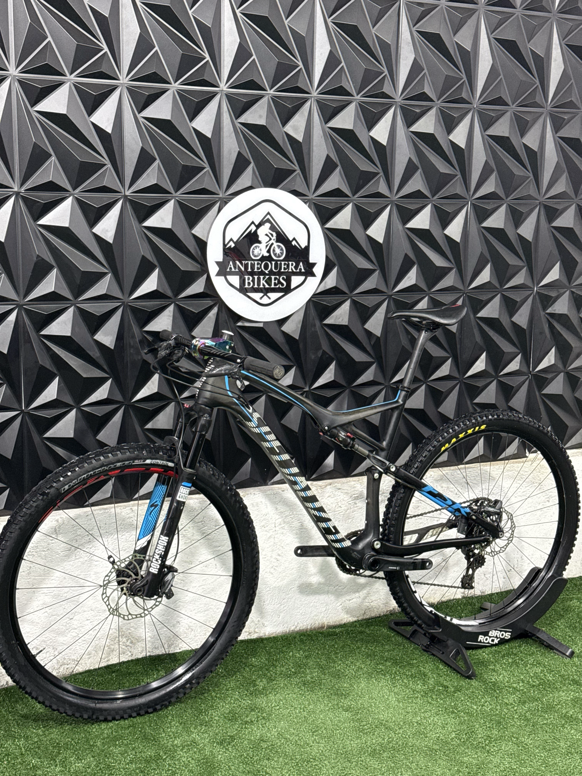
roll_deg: -1.6
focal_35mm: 48
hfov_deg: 30.3
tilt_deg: -9.4
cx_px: 291
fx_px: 1076
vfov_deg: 39.7
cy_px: 388
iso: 250
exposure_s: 1/60
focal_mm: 6.76
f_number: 1.78
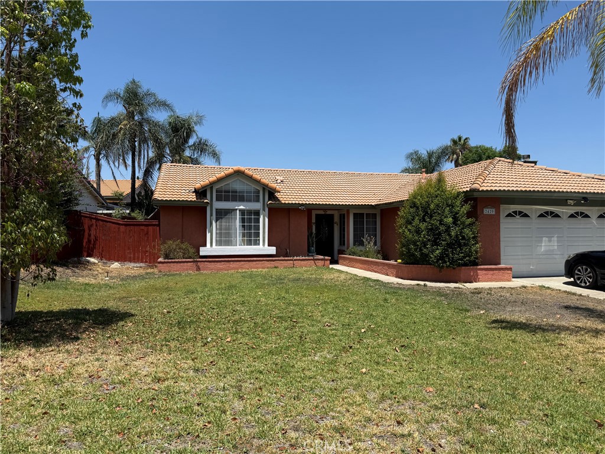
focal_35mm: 24
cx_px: 302
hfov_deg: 71.6
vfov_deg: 56.8
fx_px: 419
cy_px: 227
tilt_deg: +1.8
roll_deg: +0.3
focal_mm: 6.76
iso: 80
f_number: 1.78
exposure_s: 1/5319
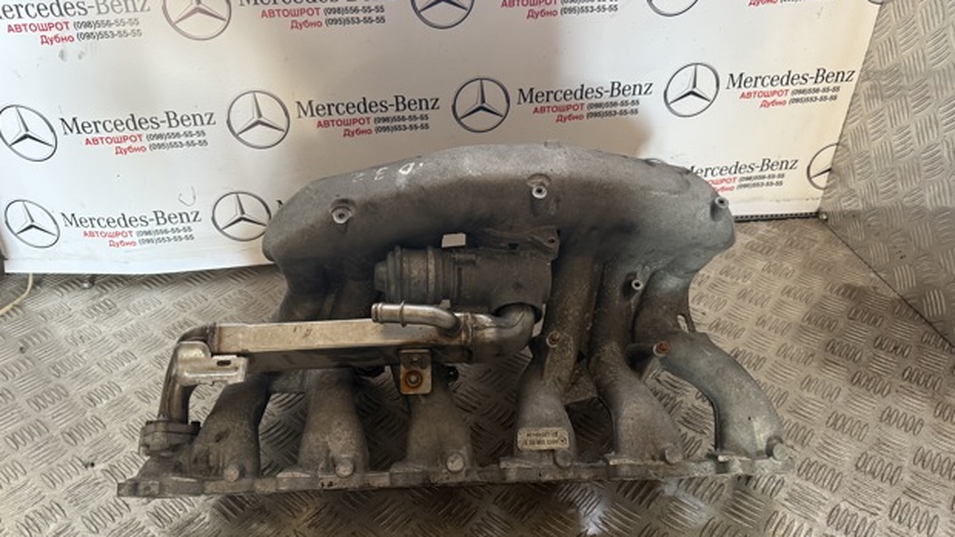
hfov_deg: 69.8
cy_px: 282
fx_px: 684
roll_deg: +1.9
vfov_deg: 42.9
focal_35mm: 27
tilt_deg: -36.1
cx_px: 471
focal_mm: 6.76
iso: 320
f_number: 1.78
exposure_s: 1/60
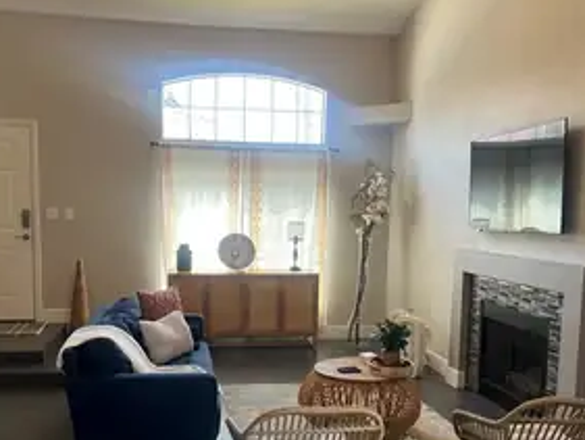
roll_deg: -0.9
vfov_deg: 38.4
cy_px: 279
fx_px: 626
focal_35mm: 37
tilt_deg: -6.2
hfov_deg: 50.0
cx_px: 264
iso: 80
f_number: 1.6
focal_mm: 5.1
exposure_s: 1/120
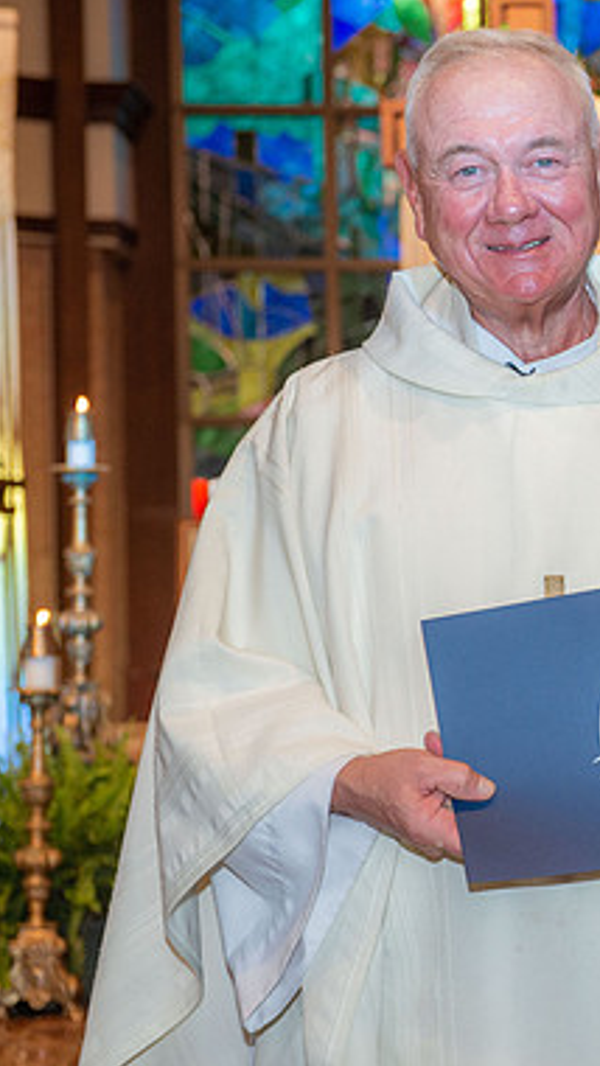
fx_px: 2798
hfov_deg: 11.9
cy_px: 533
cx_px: 807
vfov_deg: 21.6
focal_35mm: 99
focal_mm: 62
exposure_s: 1/125
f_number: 5.6
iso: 1600
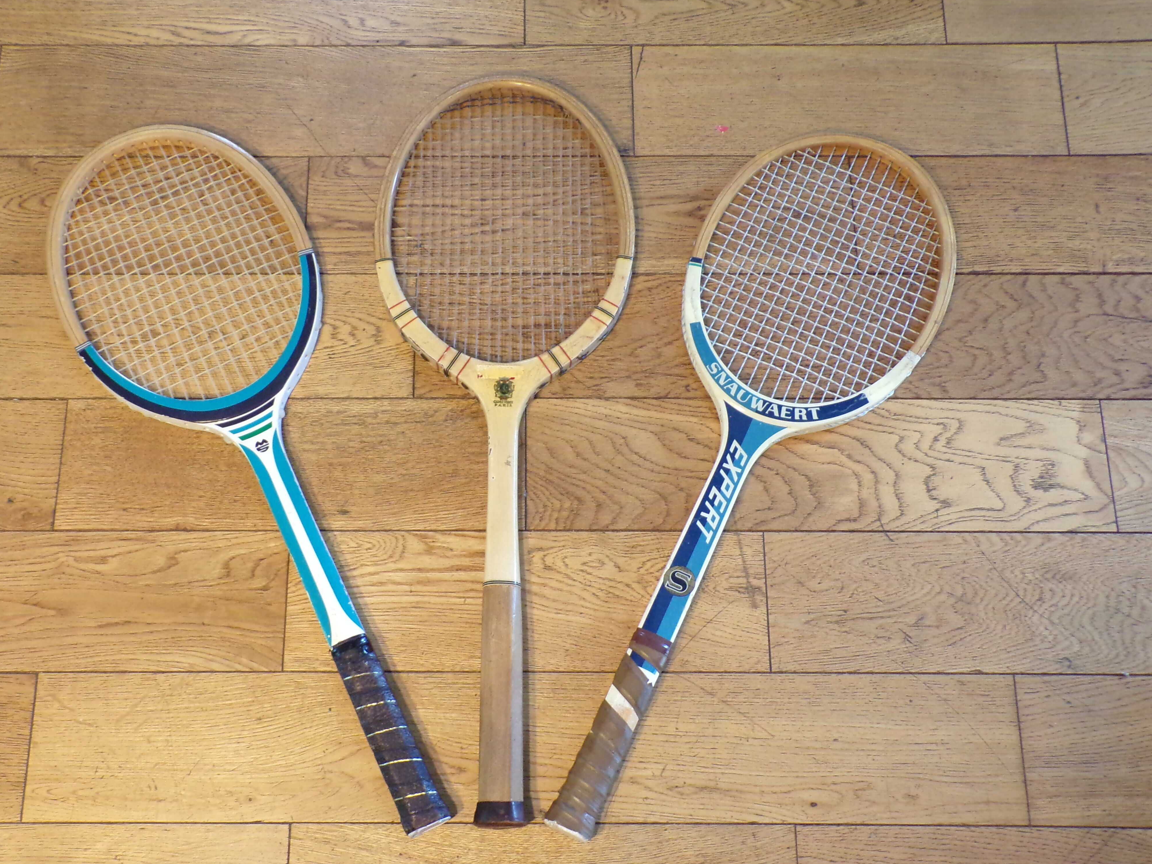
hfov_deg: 50.1
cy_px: 468
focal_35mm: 37
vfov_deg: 38.6
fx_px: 1231
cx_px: 516
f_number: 3.2
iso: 400
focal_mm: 5.8
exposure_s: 1/14
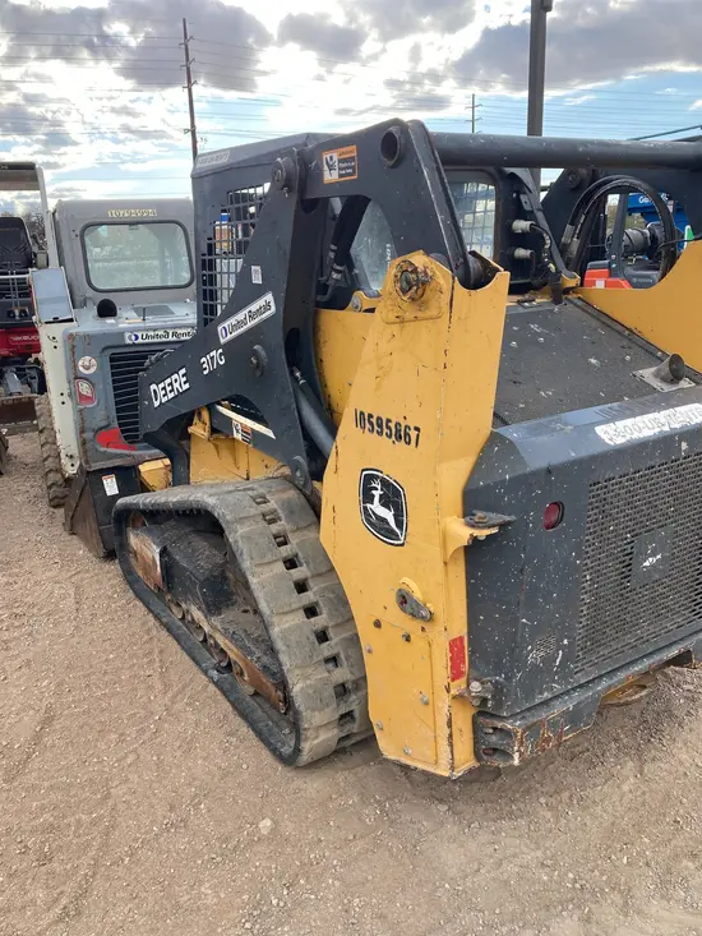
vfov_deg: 63.4
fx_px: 757
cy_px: 468
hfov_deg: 49.8
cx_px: 351
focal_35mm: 28
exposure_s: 1/540
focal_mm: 3.99
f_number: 1.8
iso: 20
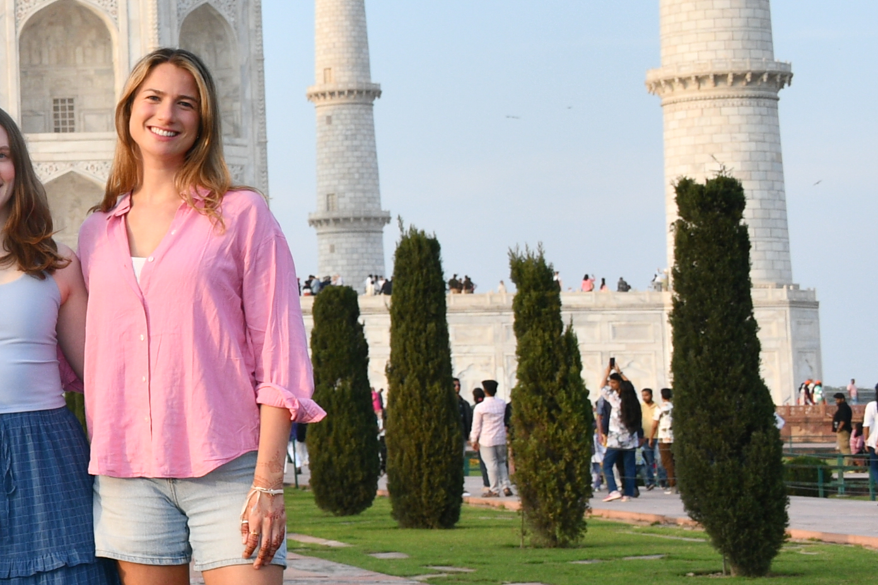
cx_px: -388
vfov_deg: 11.7
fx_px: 2853
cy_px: 130
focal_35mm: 117
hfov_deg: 16.2
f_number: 7.1
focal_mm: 26
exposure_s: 1/200
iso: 200
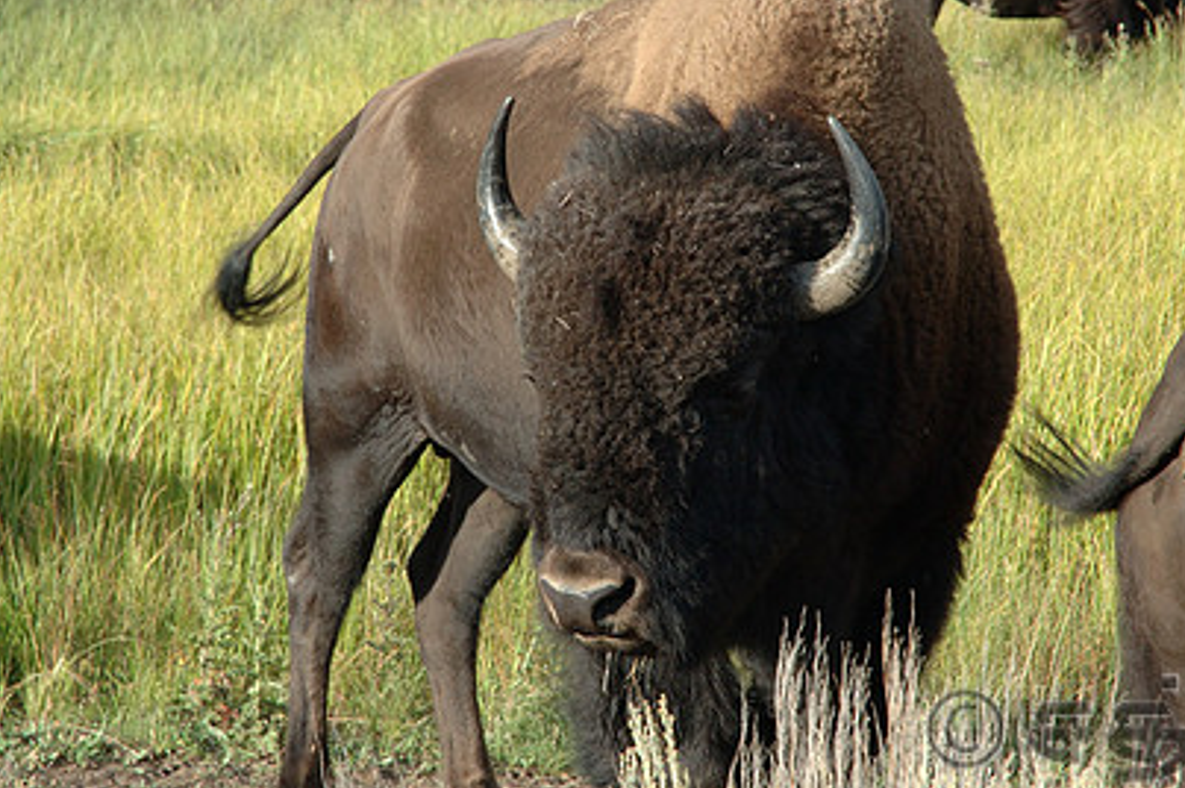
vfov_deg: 9.1
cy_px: 323
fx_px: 4966
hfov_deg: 13.6
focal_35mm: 151
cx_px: 620
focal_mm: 70
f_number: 7.1
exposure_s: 1/200
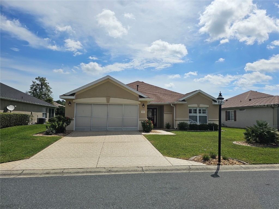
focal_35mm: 23
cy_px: 104
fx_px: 185
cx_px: 140
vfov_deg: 58.9
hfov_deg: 73.9
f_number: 1.7
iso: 10
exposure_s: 1/2593
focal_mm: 6.3
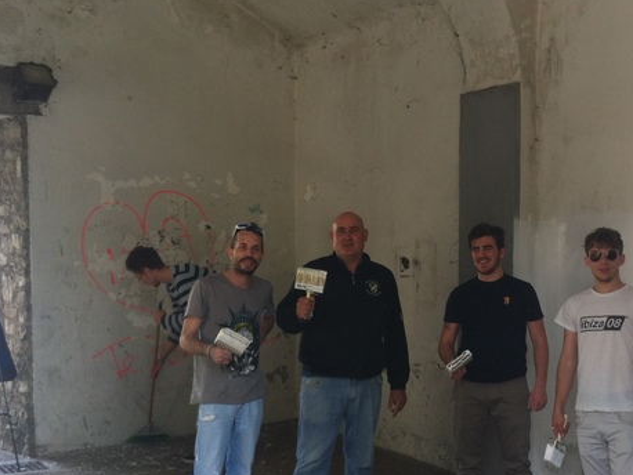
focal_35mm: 61
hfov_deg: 31.5
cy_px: 275
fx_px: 1116
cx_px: 393
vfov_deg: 24.0
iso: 80
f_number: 2.8
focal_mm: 3.85
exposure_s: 1/30
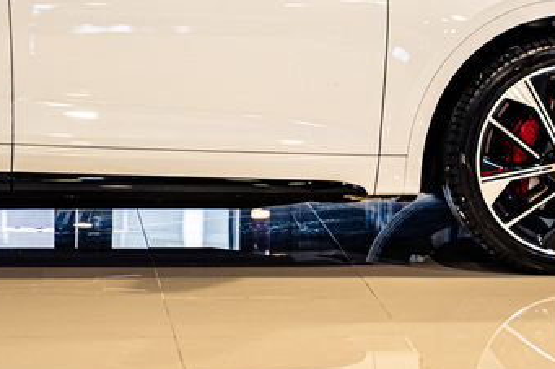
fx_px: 2774
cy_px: -18
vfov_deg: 7.6
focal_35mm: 180
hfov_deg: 11.4
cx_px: 105
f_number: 2.8
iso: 400
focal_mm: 60
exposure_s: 1/125
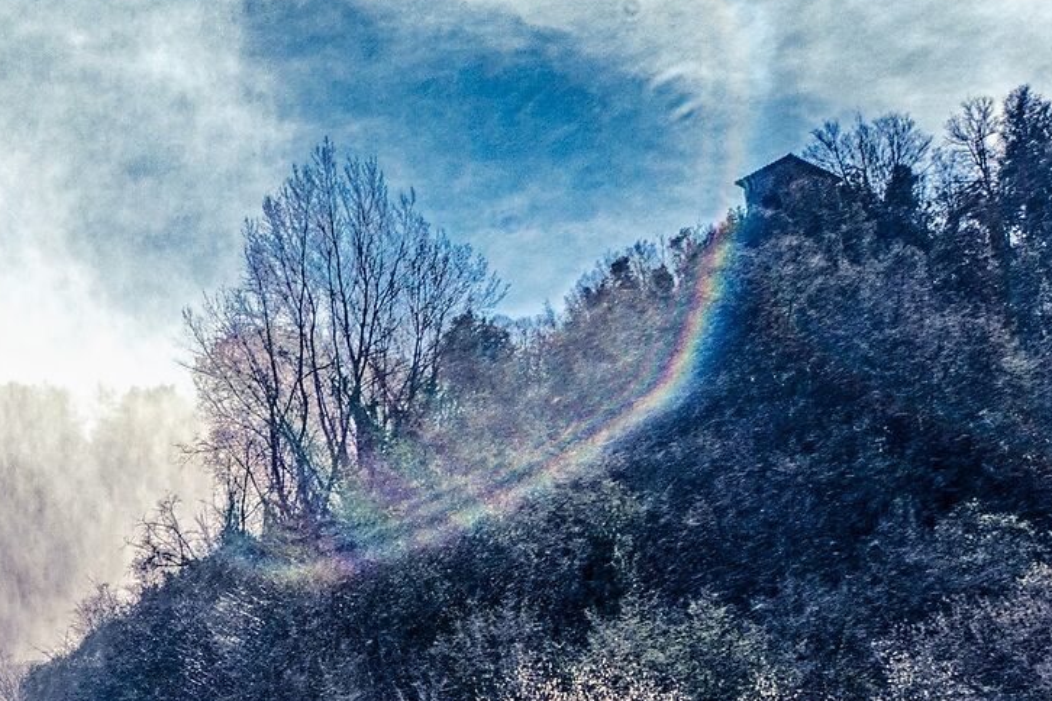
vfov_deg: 11.4
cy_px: 936
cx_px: -526
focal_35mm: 117
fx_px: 3419
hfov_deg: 16.0
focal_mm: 17
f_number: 8
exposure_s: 1/400
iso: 200
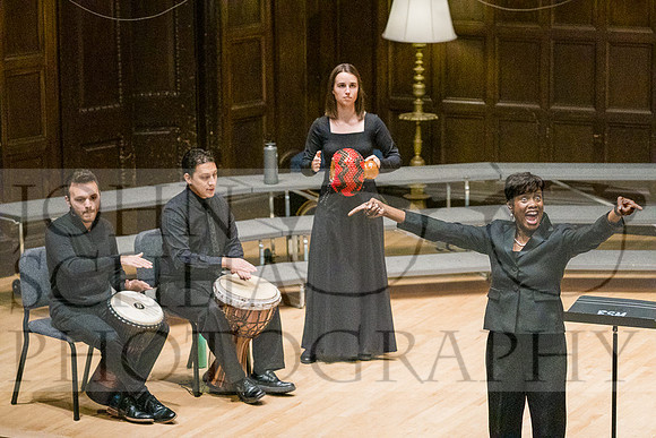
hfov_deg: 12.4
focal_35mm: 165
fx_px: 3007
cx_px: 328
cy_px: 219
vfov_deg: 8.3
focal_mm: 110
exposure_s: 1/2000
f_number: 3.2
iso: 6400
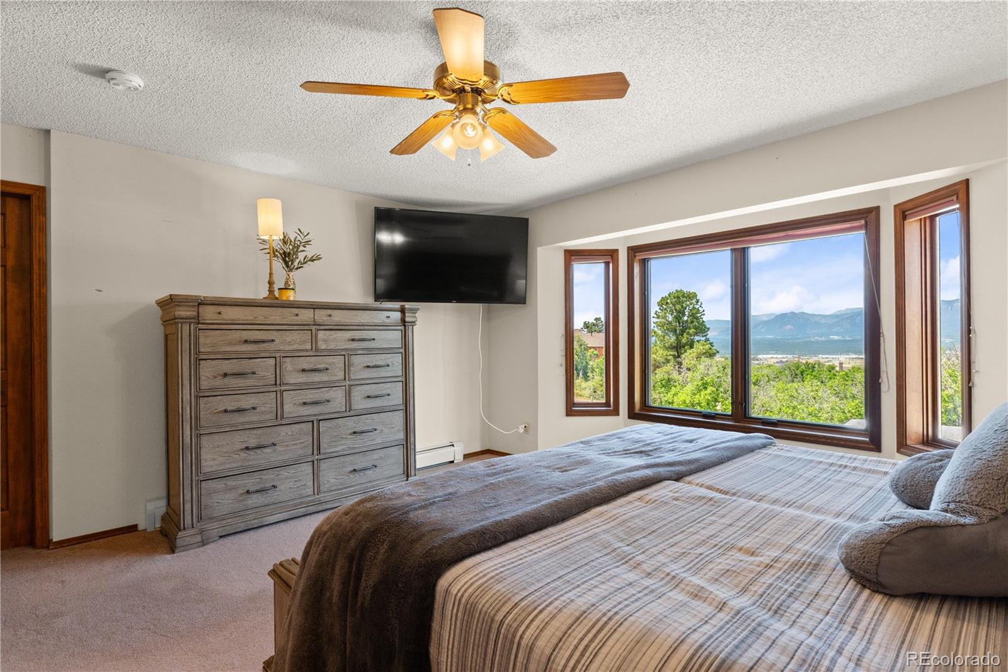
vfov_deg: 70.6
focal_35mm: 17
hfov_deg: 93.5
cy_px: 336
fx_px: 474
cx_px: 504
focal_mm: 11.3
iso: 400
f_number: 8
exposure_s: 1/25
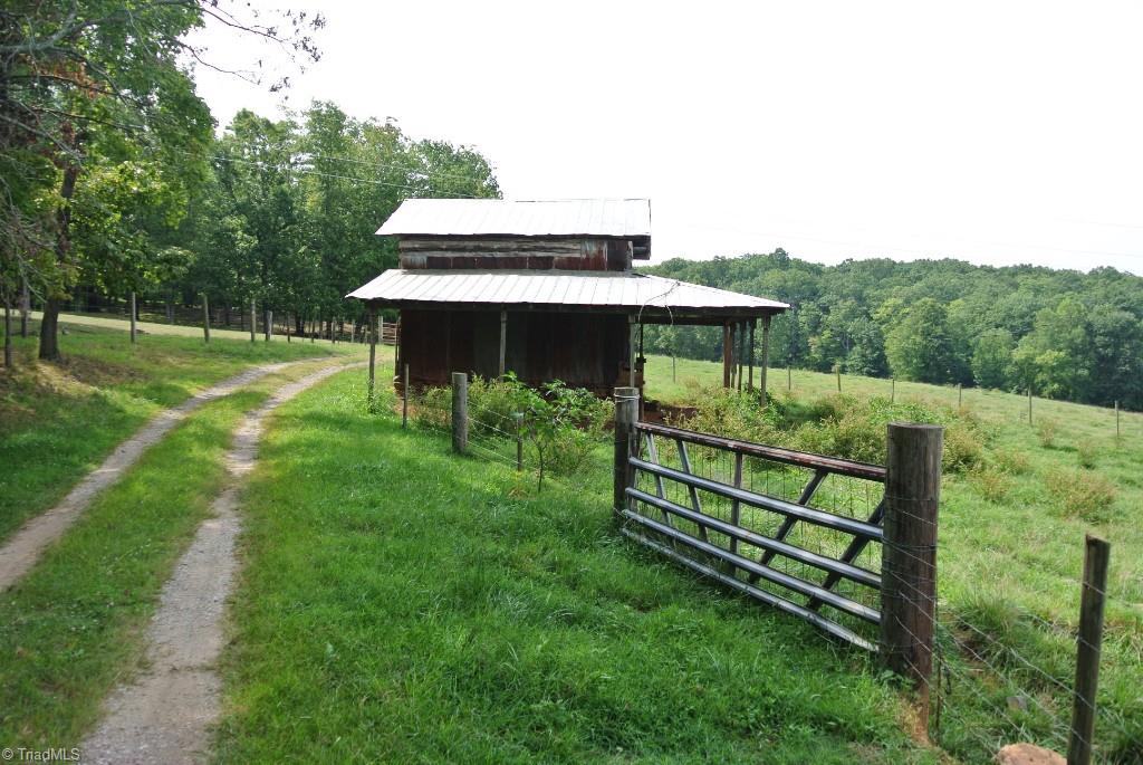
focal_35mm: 31
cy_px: 382
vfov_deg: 42.4
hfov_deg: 60.2
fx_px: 985
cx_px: 572
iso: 100
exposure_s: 1/400
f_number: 4.5
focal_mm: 11.8
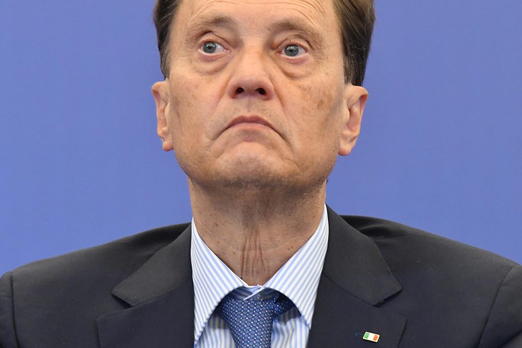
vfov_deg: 3.6
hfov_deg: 5.5
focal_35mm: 378
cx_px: 261
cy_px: 135
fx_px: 5482
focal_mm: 190
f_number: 4.5
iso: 3200
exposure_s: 1/250
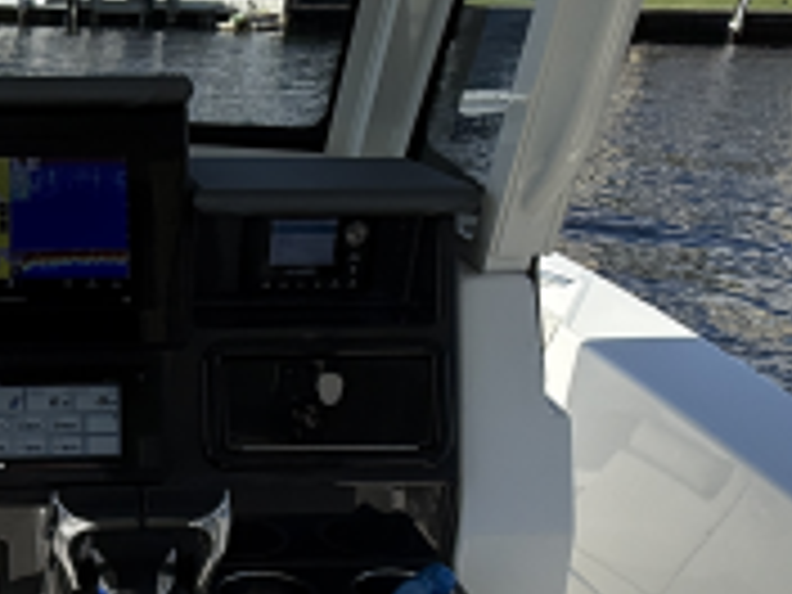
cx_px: 2
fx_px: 1213
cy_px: 590
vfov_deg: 26.1
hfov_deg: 33.2
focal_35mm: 53
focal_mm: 2.22
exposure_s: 1/2976
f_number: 2.2
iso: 50
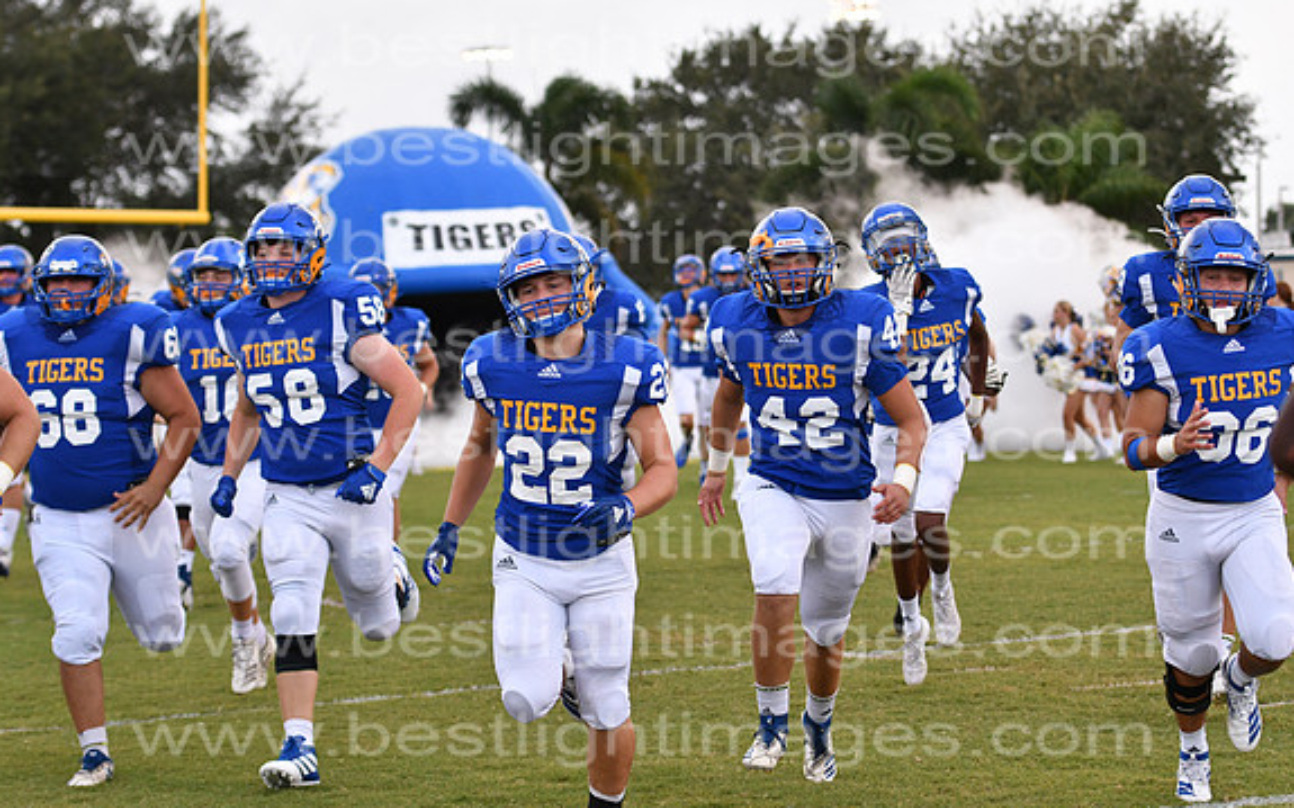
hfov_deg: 19.3
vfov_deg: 12.1
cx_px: 644
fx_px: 3808
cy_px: 395
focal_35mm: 108
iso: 800
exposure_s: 1/1000
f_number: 3.2
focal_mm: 70
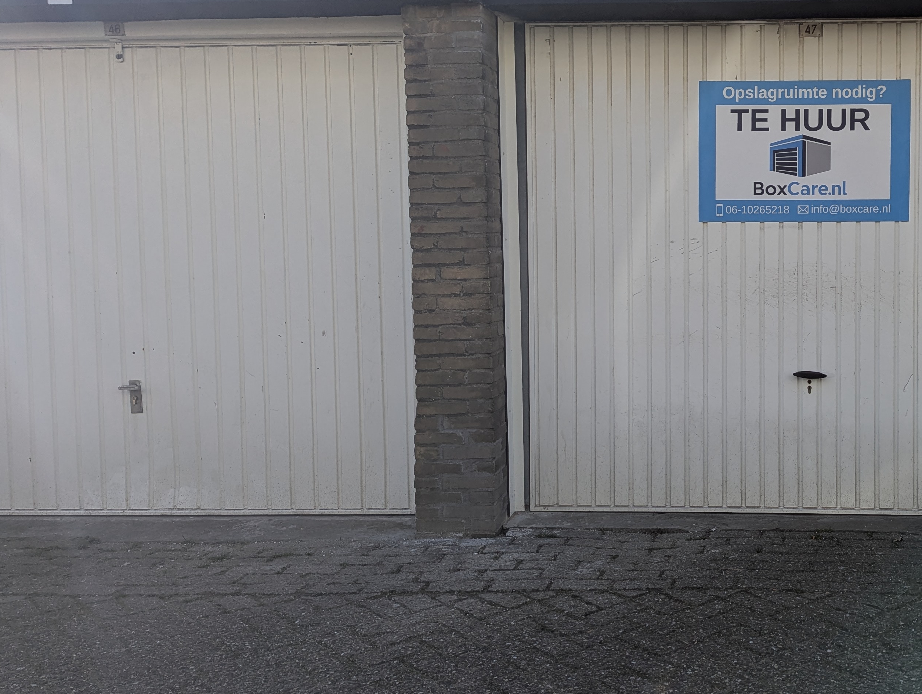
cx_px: 735
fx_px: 1040
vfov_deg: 36.8
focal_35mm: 39
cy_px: 306
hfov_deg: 45.4
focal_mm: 6.81
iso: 44
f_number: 1.85
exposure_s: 1/1855
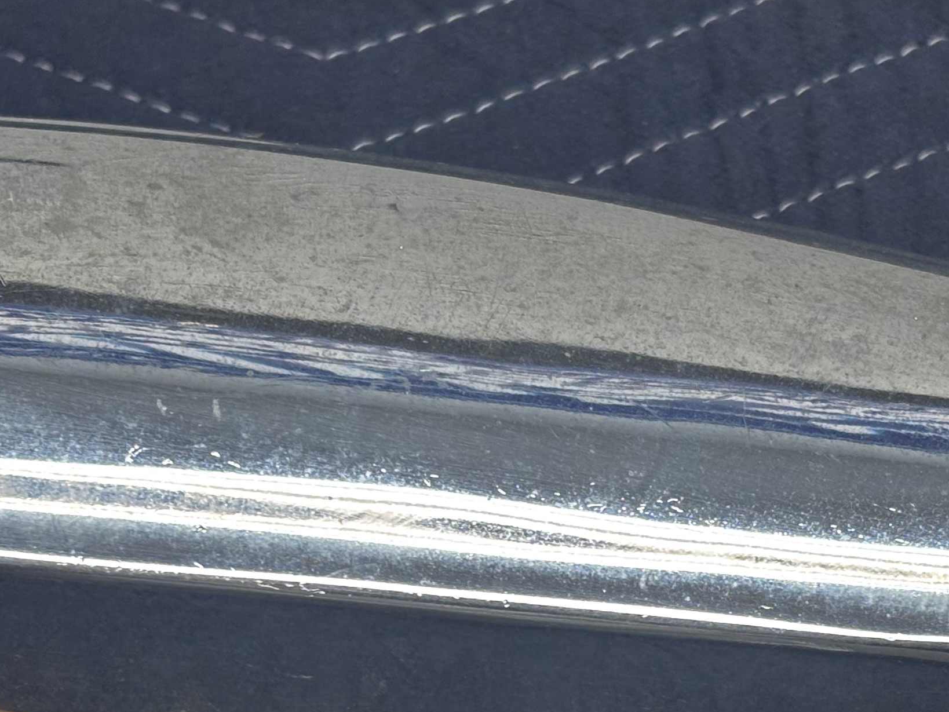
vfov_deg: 11.4
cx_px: 552
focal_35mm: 128
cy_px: 771
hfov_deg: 15.4
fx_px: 3510
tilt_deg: -46.4
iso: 32
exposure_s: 1/60
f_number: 1.6
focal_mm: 5.96
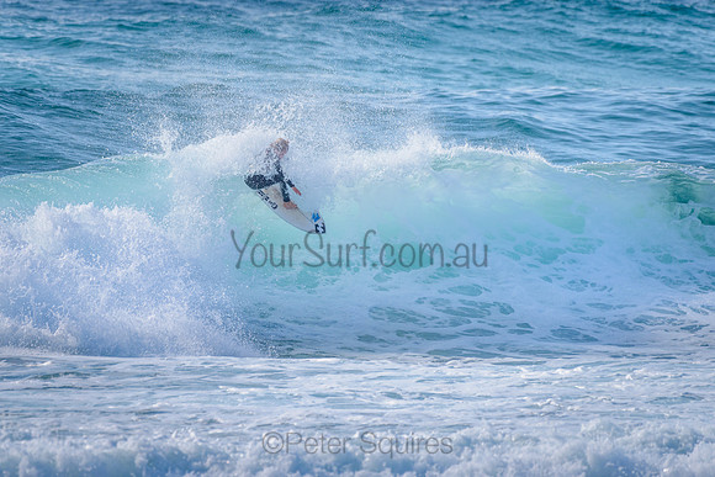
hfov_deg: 3.4
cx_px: 277
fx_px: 12180
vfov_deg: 2.2
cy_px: 185
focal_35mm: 613
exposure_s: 1/2000
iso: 280
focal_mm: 500
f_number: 5.6
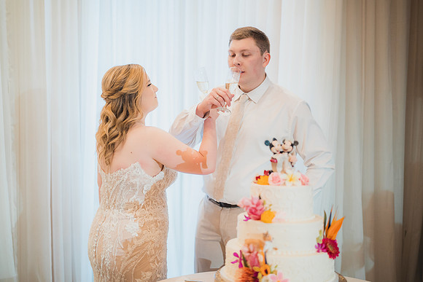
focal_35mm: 50
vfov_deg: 27.0
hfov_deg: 39.6
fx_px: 588
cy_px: 141
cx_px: 212
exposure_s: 1/500
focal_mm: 50
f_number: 1.4
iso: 1250
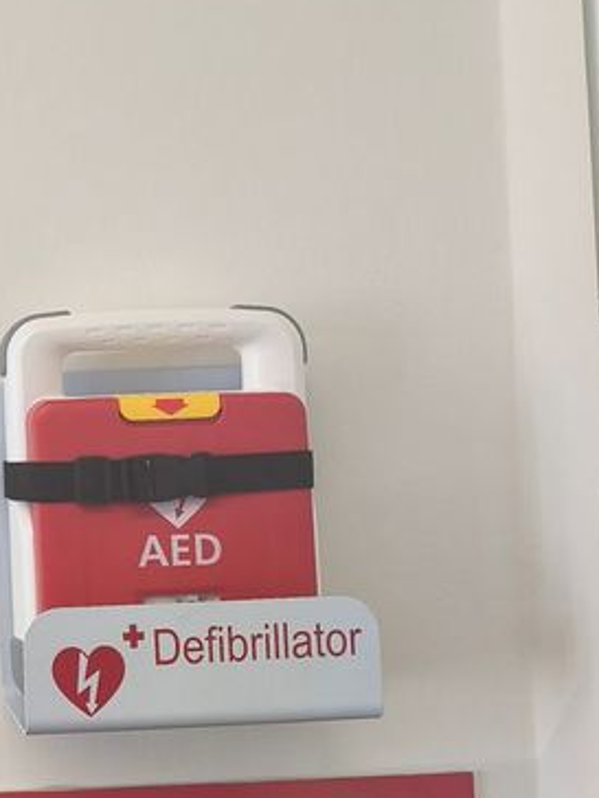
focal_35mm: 64
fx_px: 1477
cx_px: -29
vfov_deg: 30.3
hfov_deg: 21.9
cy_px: 378
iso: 1000
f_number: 1.65
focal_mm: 6.14
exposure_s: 1/50
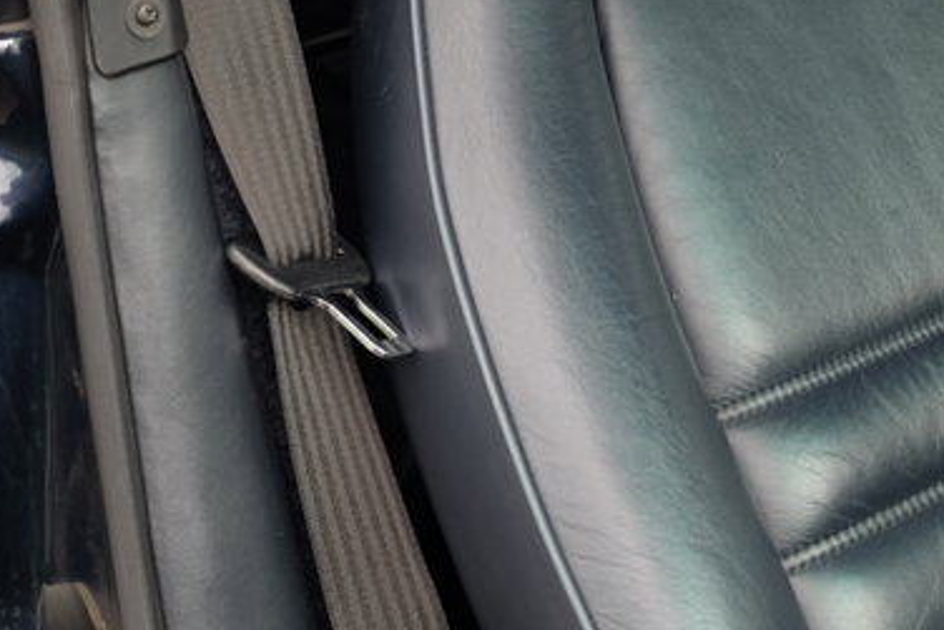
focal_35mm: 128
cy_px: 142
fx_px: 3358
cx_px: 906
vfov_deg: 10.7
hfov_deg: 15.7
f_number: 3.6
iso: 200
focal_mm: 31.5
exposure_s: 1/105
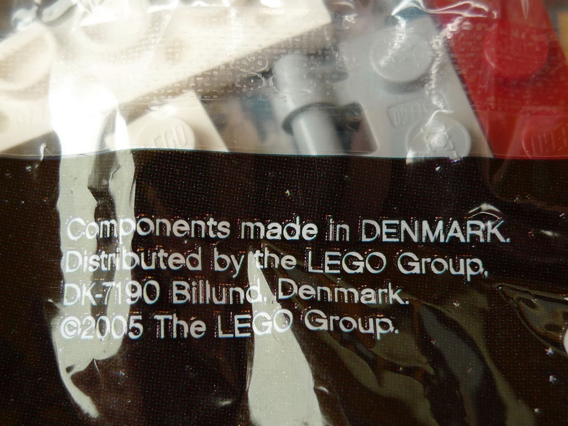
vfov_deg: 29.6
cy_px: 260
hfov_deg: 38.9
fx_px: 804
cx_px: 290
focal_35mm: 49
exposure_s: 1/20
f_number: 2.8
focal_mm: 7.4
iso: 80
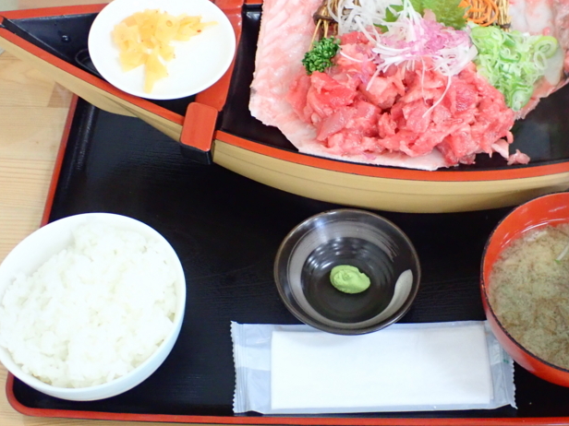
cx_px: 361
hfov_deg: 26.2
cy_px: 190
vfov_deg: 19.9
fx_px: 1216
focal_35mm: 74
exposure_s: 1/40
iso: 800
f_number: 3.5
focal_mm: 10.29
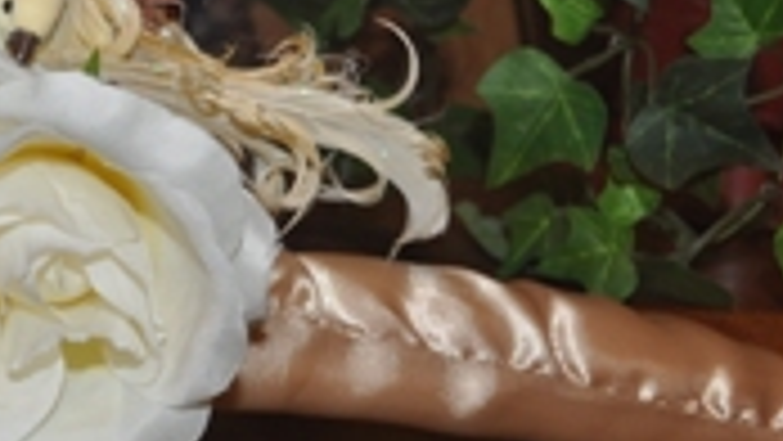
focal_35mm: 81
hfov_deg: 25.2
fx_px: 1682
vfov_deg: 14.9
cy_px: 238
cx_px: 45
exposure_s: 1/60
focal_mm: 20
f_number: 3.8
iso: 280
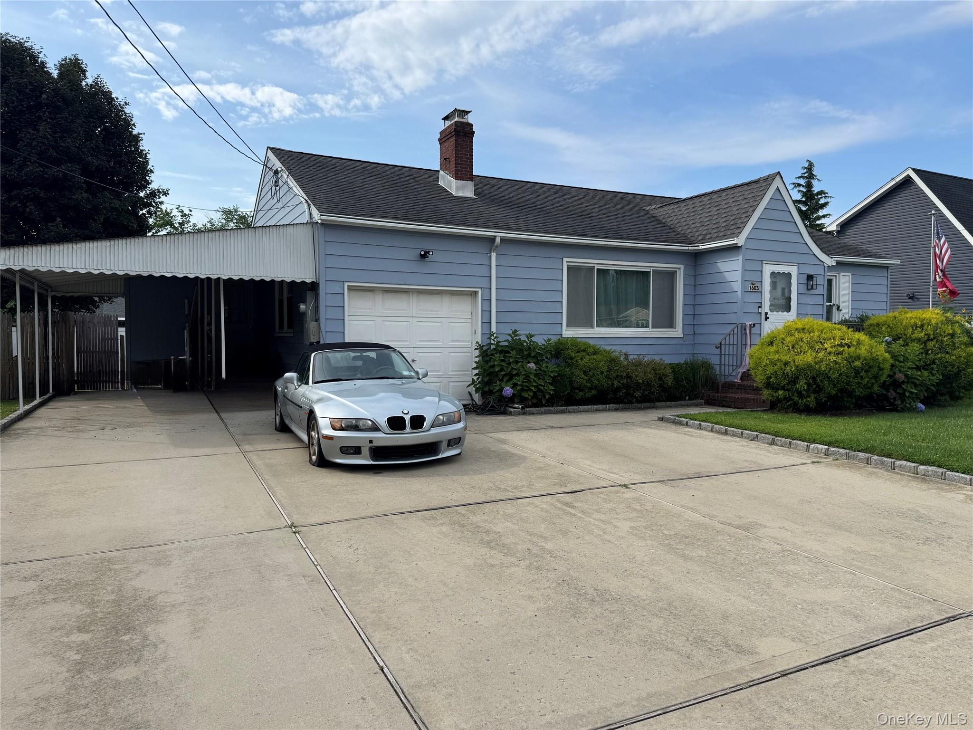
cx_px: 486
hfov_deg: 71.6
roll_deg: +0.3
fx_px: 675
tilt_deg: -2.6
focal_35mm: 24
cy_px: 365
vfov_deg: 56.8
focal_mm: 6.76
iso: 80
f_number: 1.78
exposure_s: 1/4608
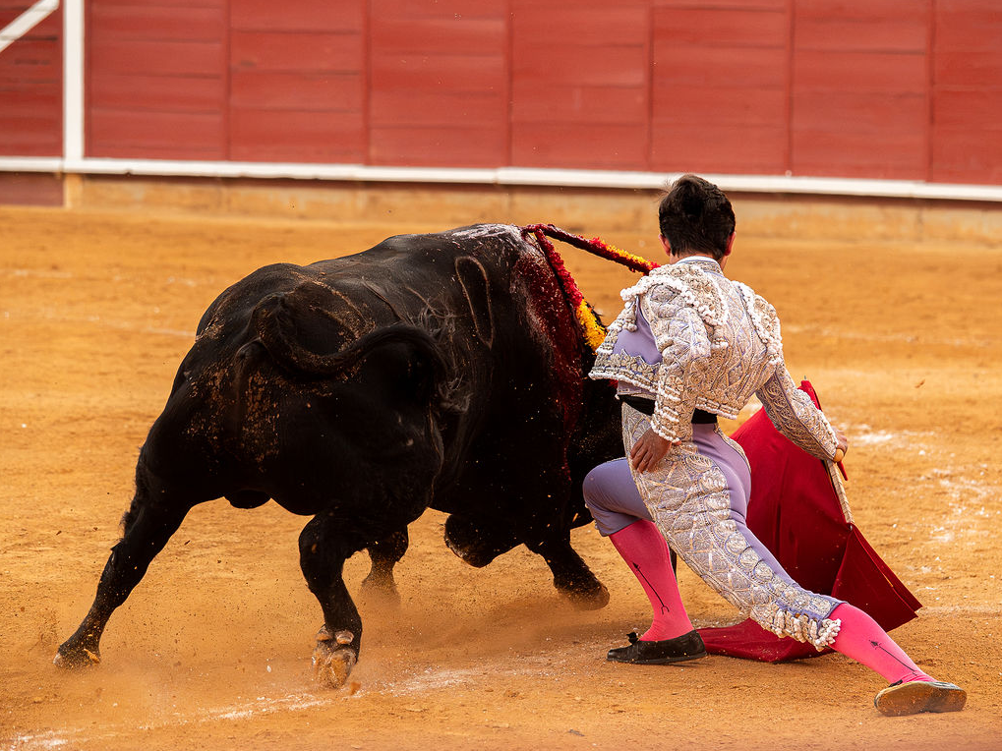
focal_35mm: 184
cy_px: 376
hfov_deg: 10.7
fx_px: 5325
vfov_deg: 8.1
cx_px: 547
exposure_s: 1/1000
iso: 5000
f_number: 5.6
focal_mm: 158.7
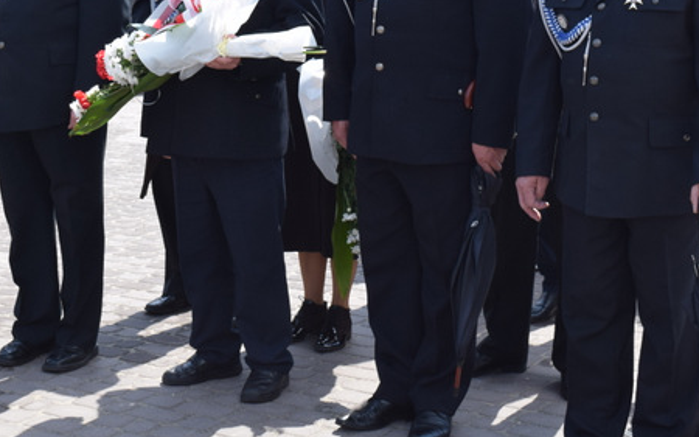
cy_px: 59
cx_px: 245
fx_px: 1657
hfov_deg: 23.7
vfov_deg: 14.9
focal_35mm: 87
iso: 200
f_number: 9
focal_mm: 32
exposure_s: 1/320
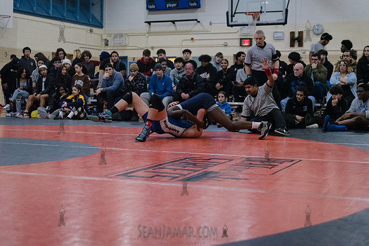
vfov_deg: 24.2
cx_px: 184
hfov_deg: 35.6
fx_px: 574
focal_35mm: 56
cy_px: 123
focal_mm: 56
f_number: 3.2
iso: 8000
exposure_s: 1/400
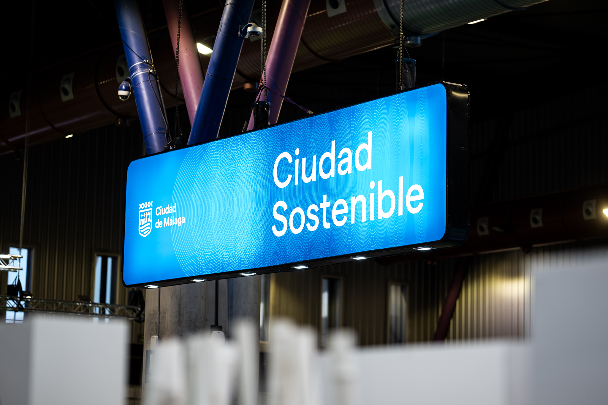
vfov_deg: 16.1
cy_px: 202
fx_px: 1435
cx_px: 304
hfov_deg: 23.9
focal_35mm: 85
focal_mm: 85
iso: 125
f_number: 1.4
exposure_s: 1/125
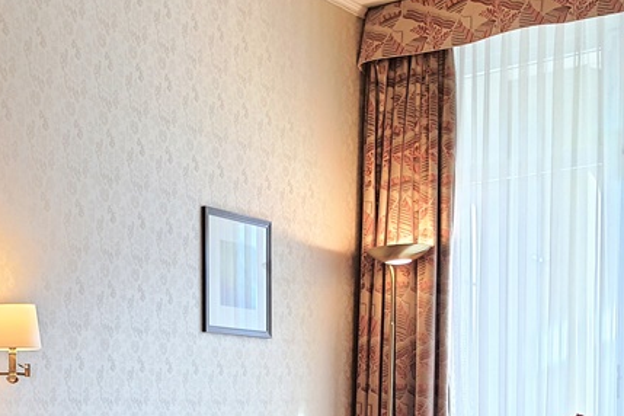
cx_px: 68
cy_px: 481
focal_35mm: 63
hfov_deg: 30.6
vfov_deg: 20.4
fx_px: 1092
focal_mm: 4.32
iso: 80
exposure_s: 1/100
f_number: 1.7
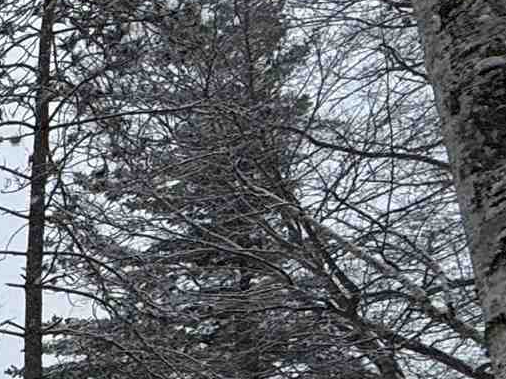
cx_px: -647
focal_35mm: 85
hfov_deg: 15.4
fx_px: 1242
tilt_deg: -3.4
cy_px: 691
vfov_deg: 15.0
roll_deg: +1.0
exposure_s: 1/333
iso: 50
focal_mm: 2.22
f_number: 2.2
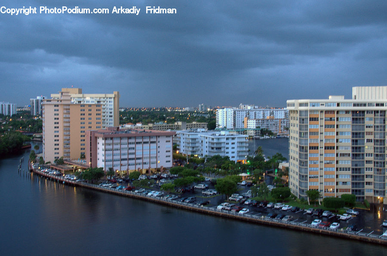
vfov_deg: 31.8
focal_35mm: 42
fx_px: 451
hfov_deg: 46.5
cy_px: 128
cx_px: 194
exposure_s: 2.5
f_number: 16
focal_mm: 28
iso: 200
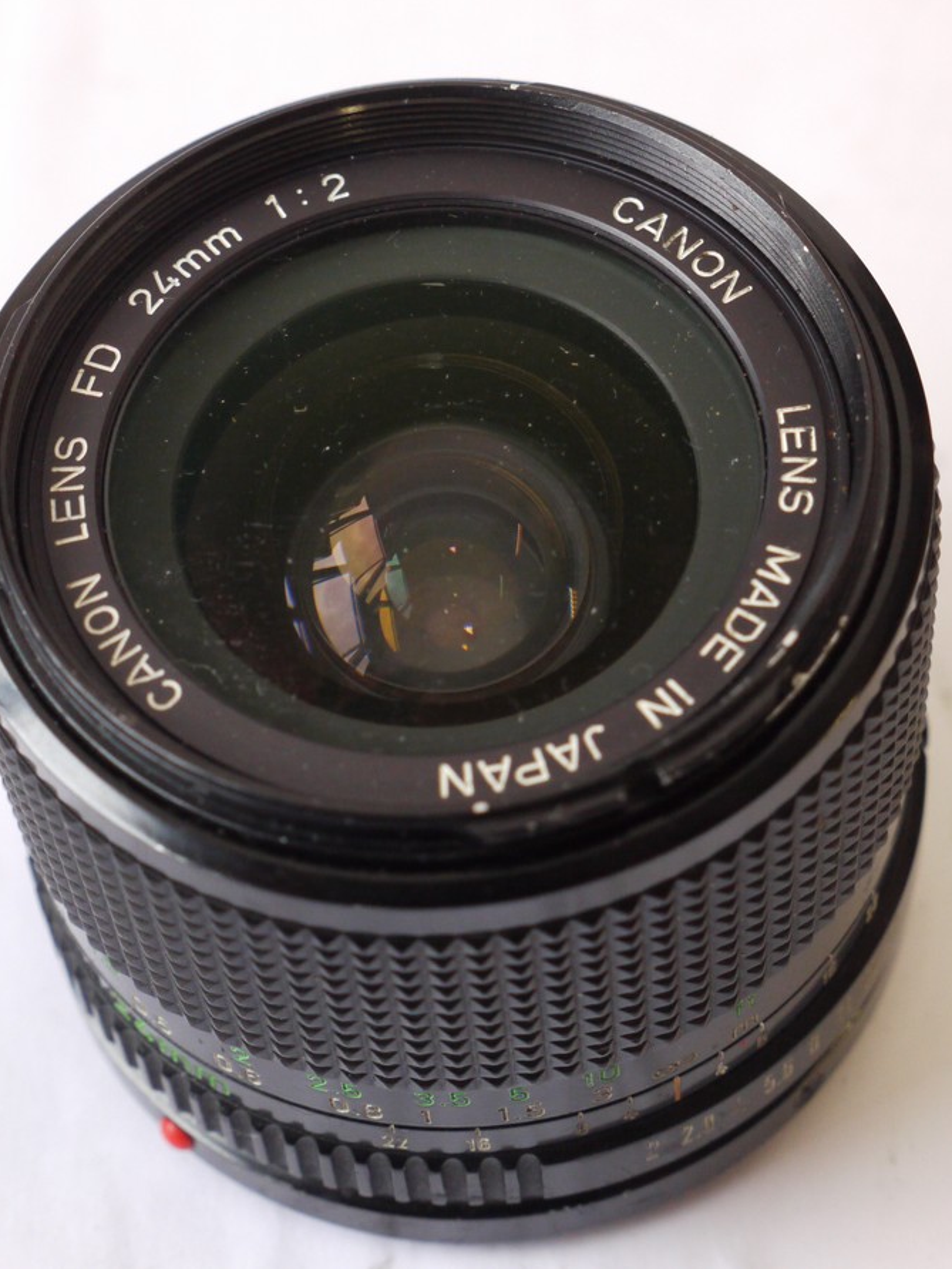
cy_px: 631
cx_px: 430
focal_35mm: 105
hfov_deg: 14.1
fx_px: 3847
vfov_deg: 18.7
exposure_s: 1/50
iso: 800
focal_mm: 39
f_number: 7.1
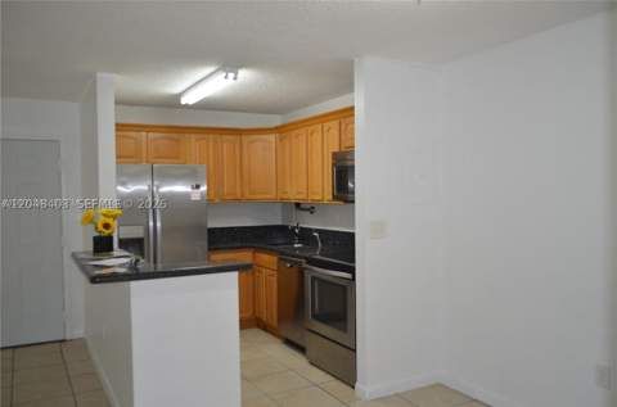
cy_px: 204
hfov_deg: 62.1
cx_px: 308
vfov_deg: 43.3
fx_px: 513
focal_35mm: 30
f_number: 3.8
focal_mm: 20
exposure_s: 1/60
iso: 450
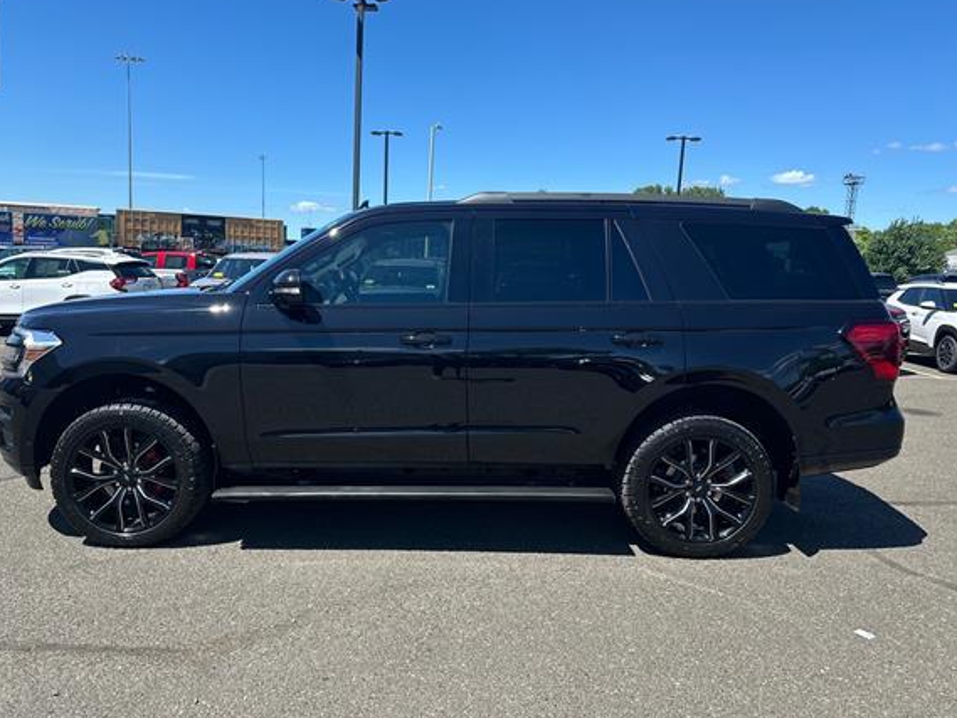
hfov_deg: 65.3
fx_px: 747
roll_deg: -2.7
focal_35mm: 27
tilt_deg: -7.0
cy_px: 353
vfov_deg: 51.4
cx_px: 451
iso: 80
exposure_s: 1/2882
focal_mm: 6.86
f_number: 1.78
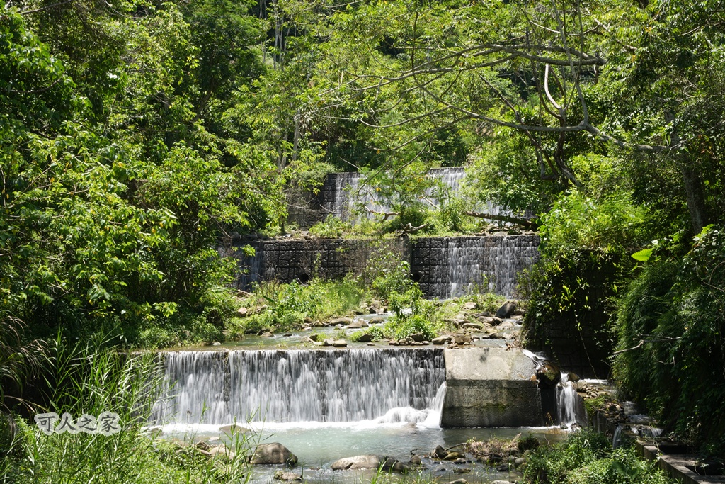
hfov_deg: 34.3
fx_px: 1174
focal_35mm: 58
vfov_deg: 23.3
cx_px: 362
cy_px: 242
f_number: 22
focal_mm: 58.3
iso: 100
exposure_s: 1/13
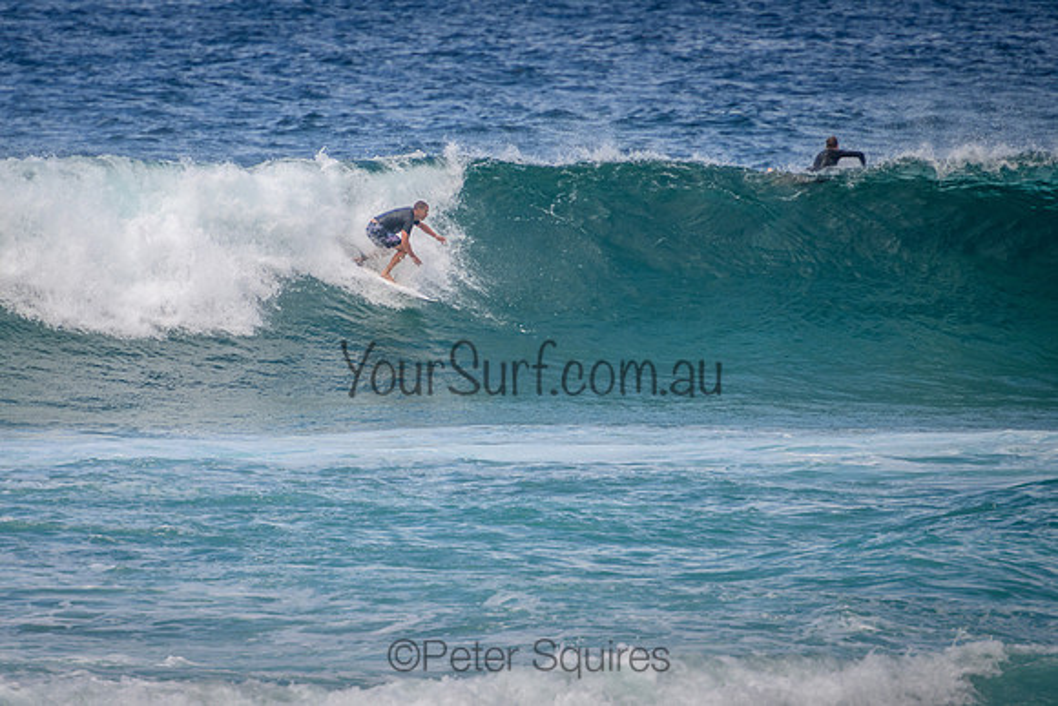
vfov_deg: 2.5
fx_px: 16148
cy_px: 269
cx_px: 395
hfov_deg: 3.8
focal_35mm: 549
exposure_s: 1/2000
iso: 360
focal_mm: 400
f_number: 5.6
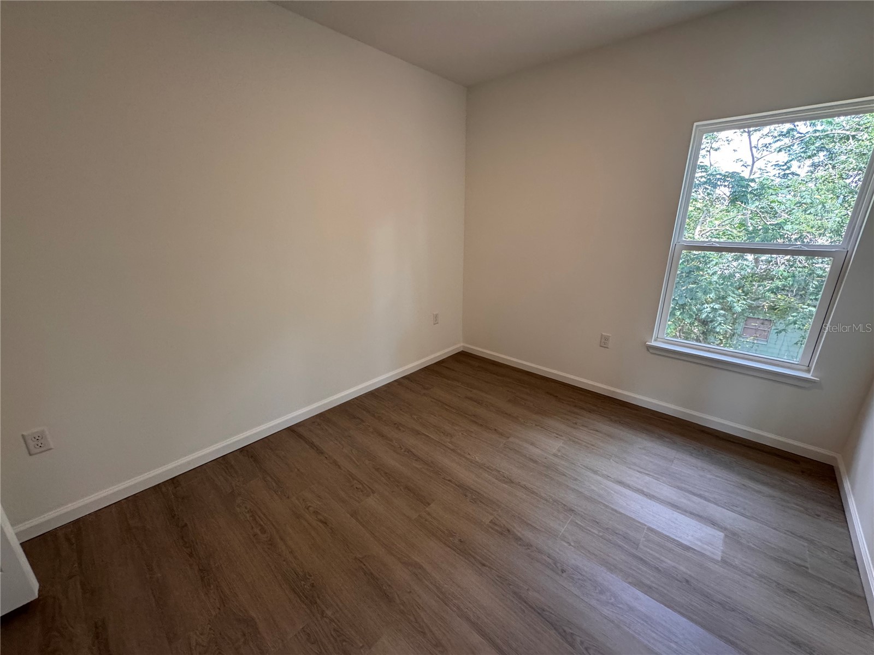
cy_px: 328
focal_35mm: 14
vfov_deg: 85.7
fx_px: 353
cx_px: 437
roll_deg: +0.4
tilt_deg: -18.8
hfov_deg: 102.1
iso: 250
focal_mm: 2.22
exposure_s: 1/120
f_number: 2.2
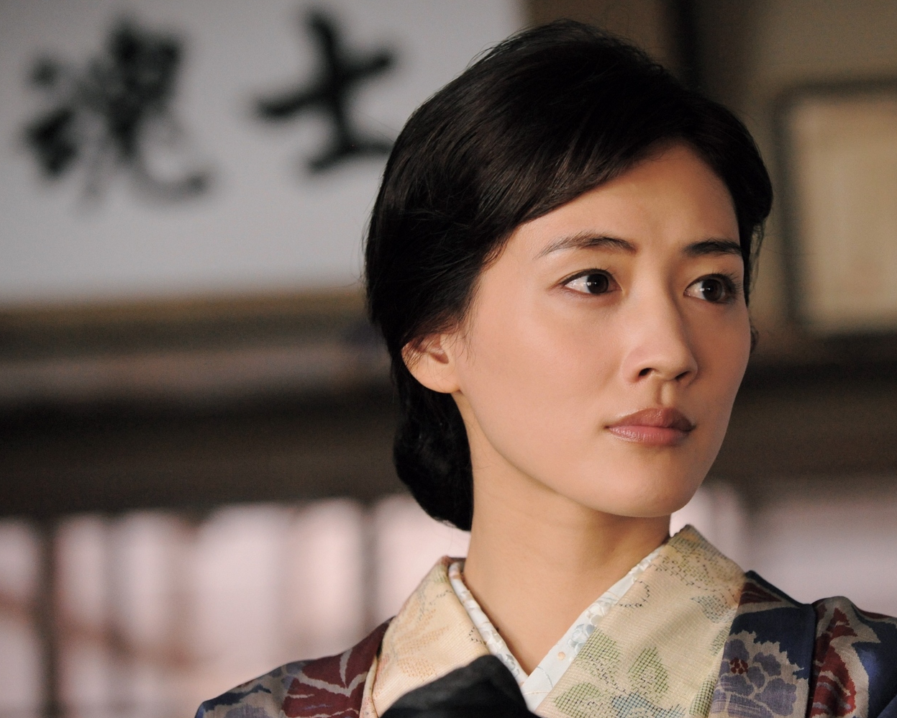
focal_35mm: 176
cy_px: 398
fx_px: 4673
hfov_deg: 10.9
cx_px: 632
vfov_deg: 8.8
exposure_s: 1/60
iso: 3200
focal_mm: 130
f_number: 4.5
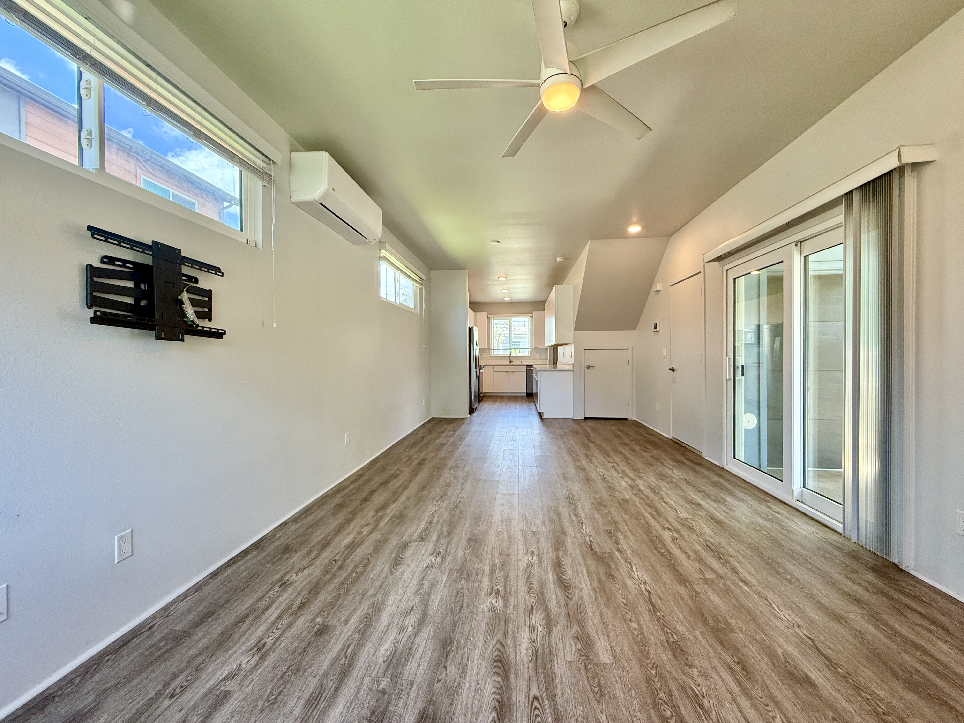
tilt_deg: -0.4
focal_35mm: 14
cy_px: 362
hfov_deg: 102.1
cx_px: 482
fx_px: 390
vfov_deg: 85.7
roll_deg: +0.6
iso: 200
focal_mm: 2.22
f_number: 2.2
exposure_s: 1/120
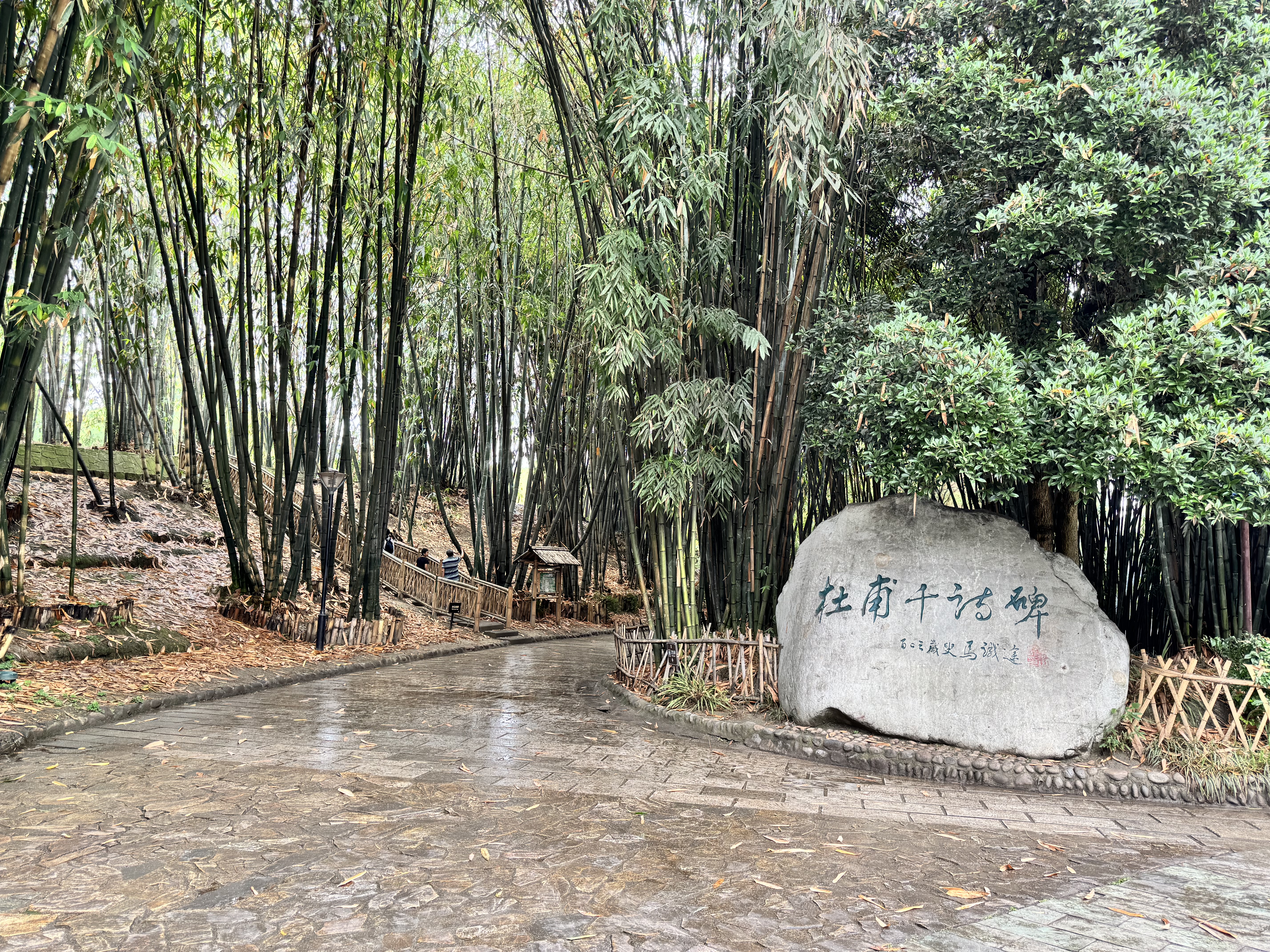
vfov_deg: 56.8
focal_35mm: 24
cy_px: 476
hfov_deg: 71.6
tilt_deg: +5.2
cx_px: 635
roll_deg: -2.0
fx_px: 881
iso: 64
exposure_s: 1/121
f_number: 1.78
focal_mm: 6.76
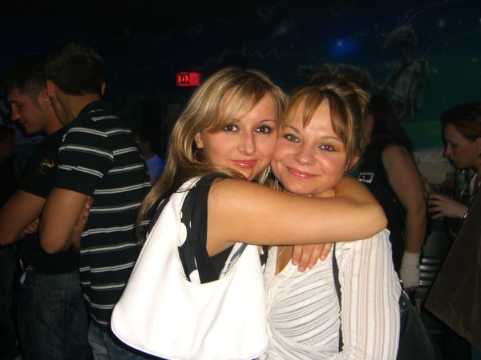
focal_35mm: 38
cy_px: 180
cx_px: 240
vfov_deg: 37.7
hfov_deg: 49.0
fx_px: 528
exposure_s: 1/60
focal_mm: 7.9
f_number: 2.8
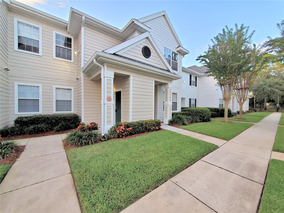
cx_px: 142
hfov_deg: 106.2
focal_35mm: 13
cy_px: 106
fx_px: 107
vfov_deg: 89.9
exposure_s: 1/119
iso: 100
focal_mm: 1.8
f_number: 2.2
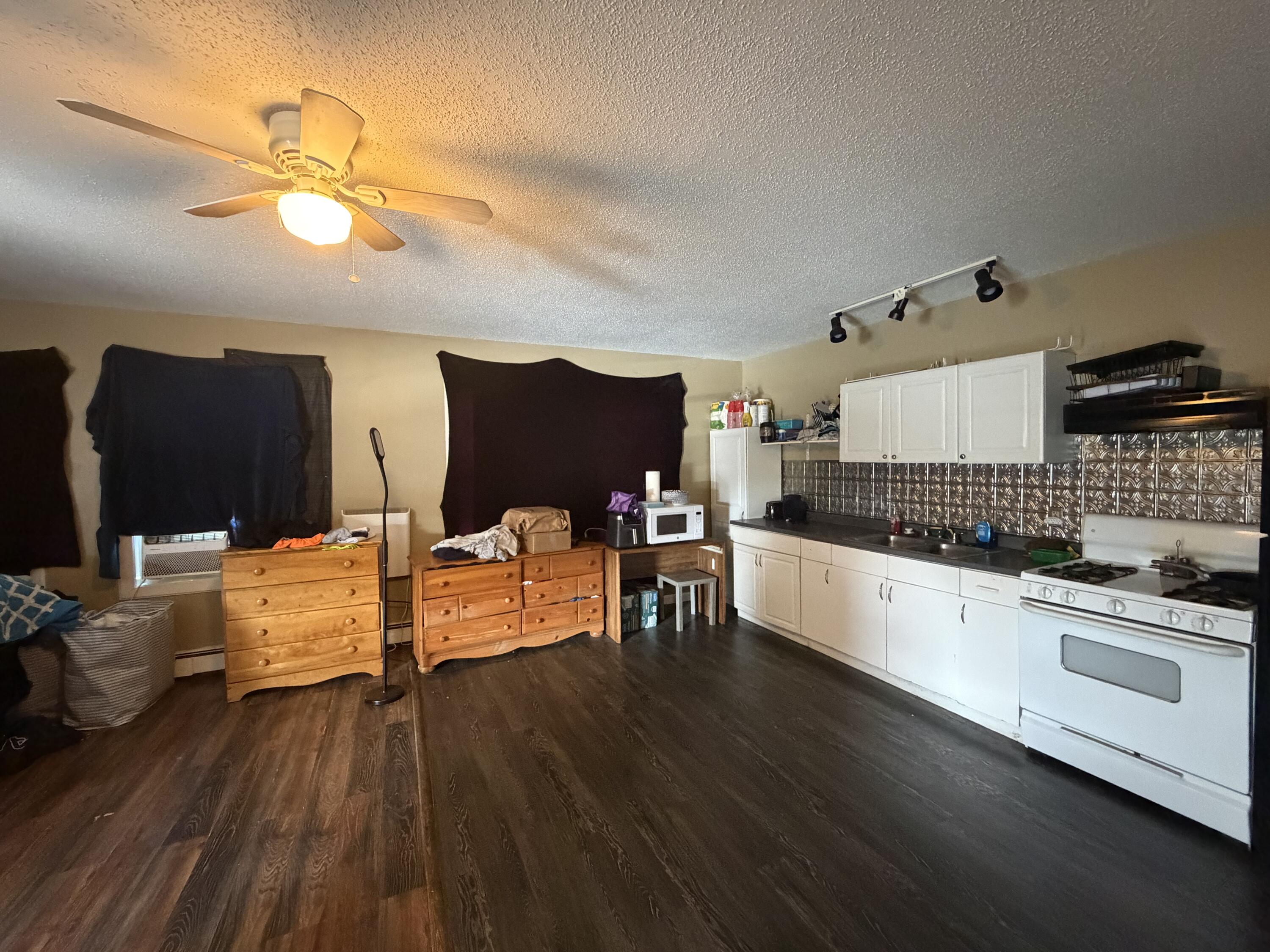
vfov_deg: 85.7
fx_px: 514
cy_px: 476
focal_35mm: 14
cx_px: 635
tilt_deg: -1.9
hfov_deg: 102.1
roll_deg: +2.1
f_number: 2.2
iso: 1250
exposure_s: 1/60
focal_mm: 2.22
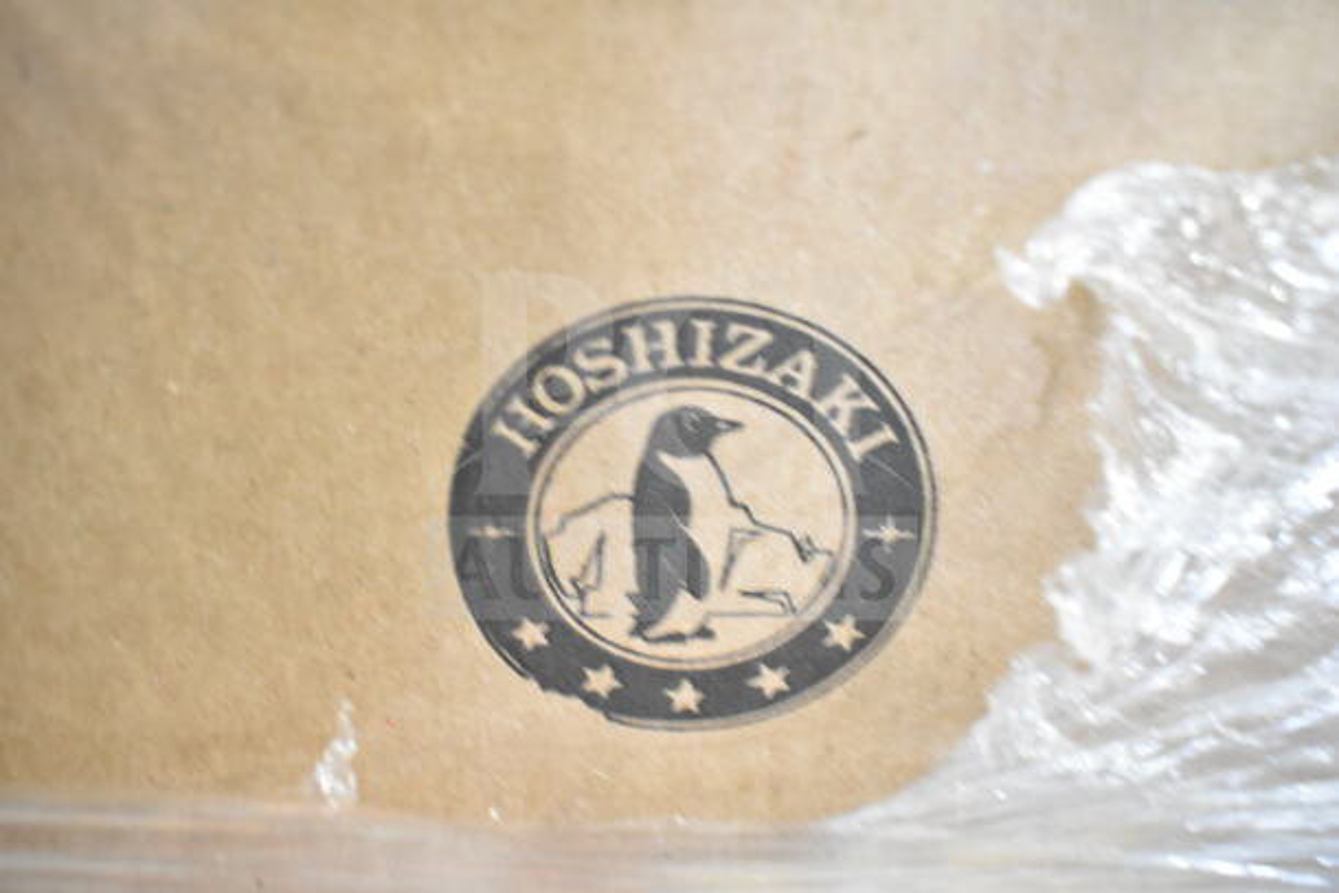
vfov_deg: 40.0
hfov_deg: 57.2
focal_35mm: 33
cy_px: 446
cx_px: 670
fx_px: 1228
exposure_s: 1/40
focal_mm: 22
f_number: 3.8
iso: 2200
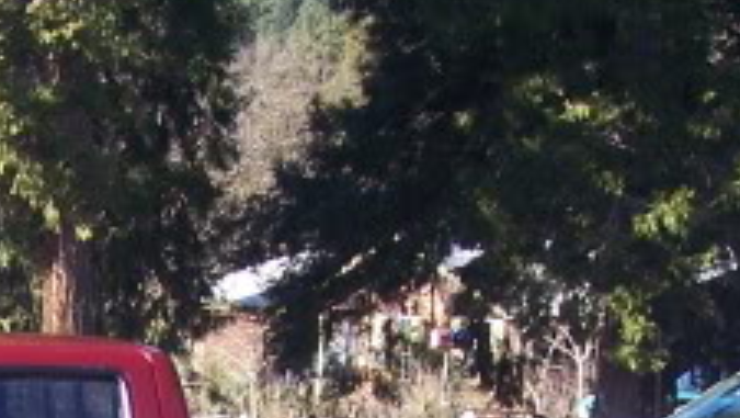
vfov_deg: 7.7
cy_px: 833
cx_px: -234
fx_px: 2965
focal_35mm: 151
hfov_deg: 13.7
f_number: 3.4
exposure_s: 1/250
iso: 100
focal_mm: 8
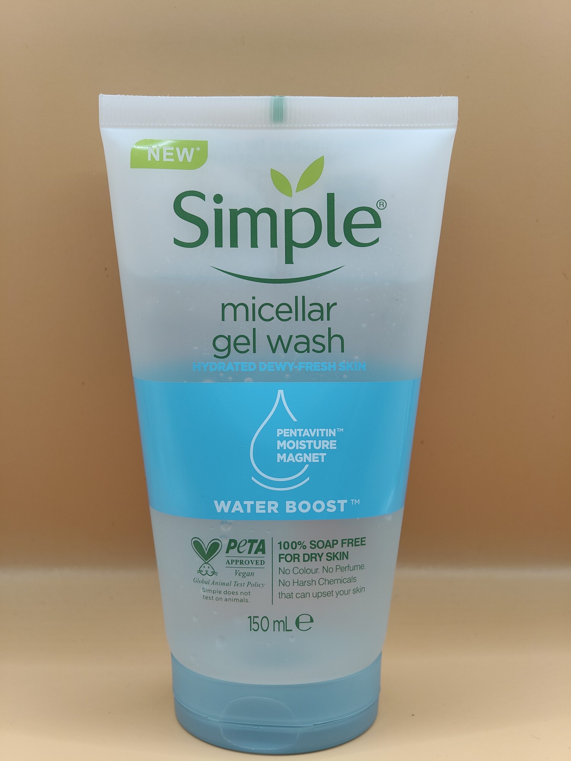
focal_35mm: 70
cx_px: 286
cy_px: 380
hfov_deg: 21.0
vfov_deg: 27.8
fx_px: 1540
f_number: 2.55
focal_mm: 13.3
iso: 203
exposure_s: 1/120
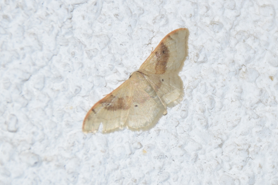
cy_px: 90
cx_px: 143
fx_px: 1698
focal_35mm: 220
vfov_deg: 6.2
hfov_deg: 9.4
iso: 320
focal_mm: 140
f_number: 7.1
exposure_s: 1/60
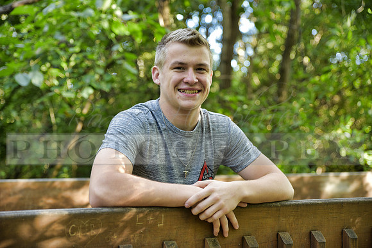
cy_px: 124
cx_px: 186
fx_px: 599
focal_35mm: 58
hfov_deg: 34.5
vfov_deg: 23.4
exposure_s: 1/50
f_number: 2.8
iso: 200
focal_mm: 58
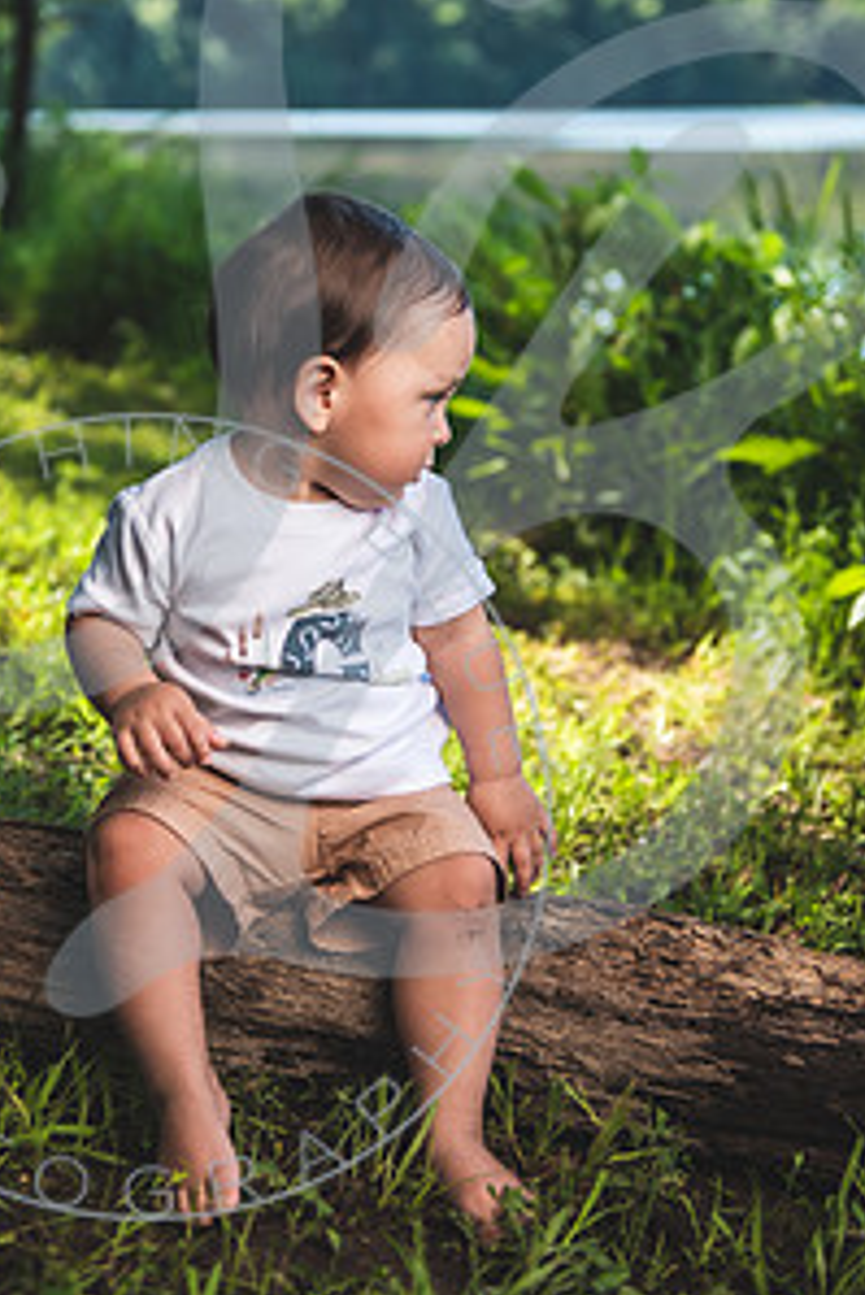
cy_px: 487
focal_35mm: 68
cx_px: 343
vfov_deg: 29.5
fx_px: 2448
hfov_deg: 20.0
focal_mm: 45
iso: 100
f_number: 2.8
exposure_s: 1/800
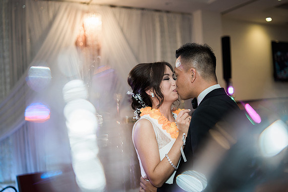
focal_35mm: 35
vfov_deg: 37.9
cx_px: 144
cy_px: 96
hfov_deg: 54.4
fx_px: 280
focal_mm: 35
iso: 320
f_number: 1.4
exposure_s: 1/160
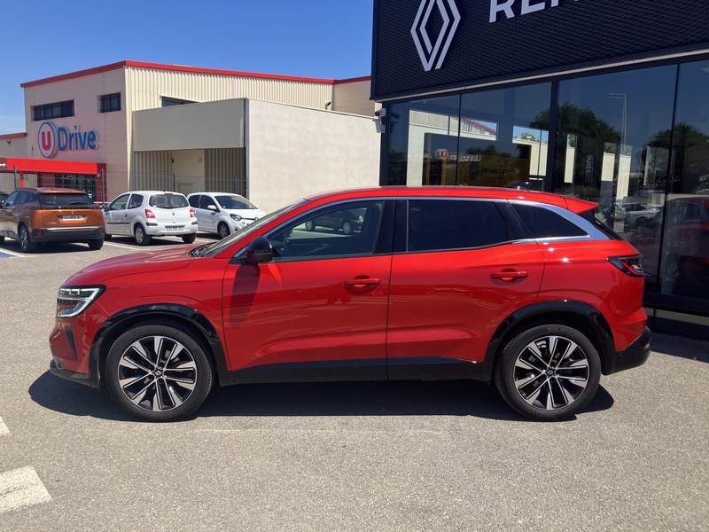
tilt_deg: -5.3
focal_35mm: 28
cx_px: 354
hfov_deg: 63.4
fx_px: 573
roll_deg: -2.0
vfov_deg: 49.7
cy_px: 266
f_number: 1.8
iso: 32
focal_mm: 3.99
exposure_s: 1/1429
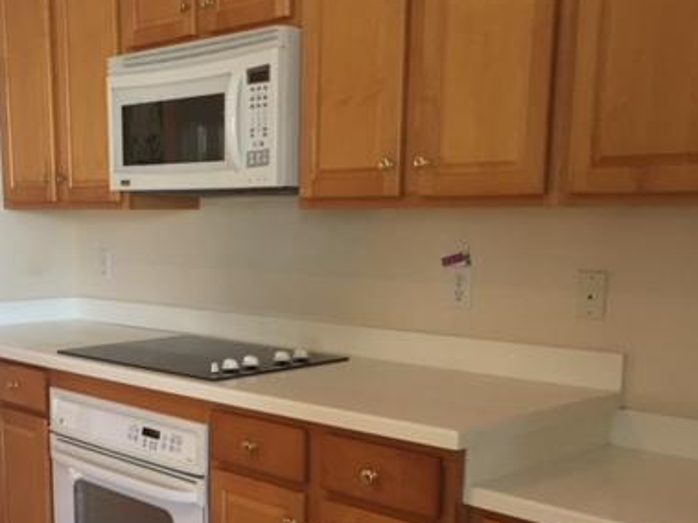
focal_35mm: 49
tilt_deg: -12.1
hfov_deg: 38.2
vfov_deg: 29.1
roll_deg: -0.8
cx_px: 204
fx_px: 988
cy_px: 401
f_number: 2.2
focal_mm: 4.15
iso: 80
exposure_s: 1/30
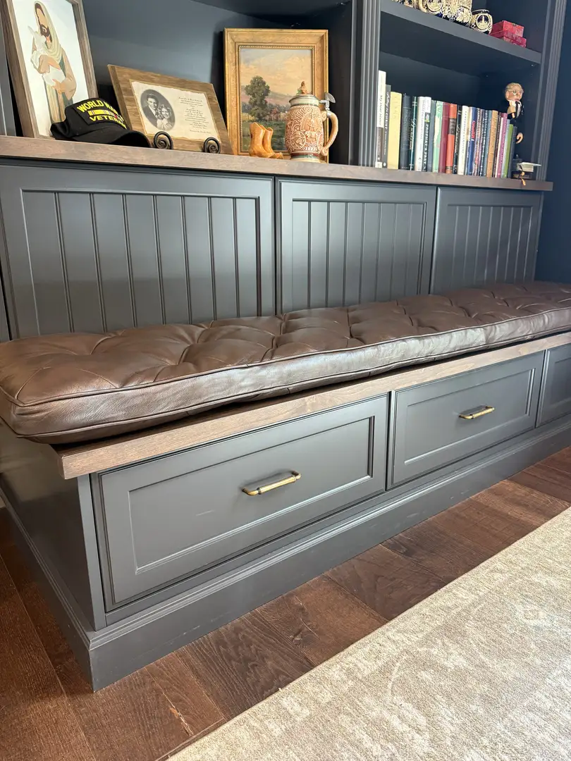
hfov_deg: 56.8
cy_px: 380
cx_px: 286
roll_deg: -0.2
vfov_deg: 71.6
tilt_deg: -15.8
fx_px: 528
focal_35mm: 24
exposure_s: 1/60
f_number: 1.78
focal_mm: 6.76
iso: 320
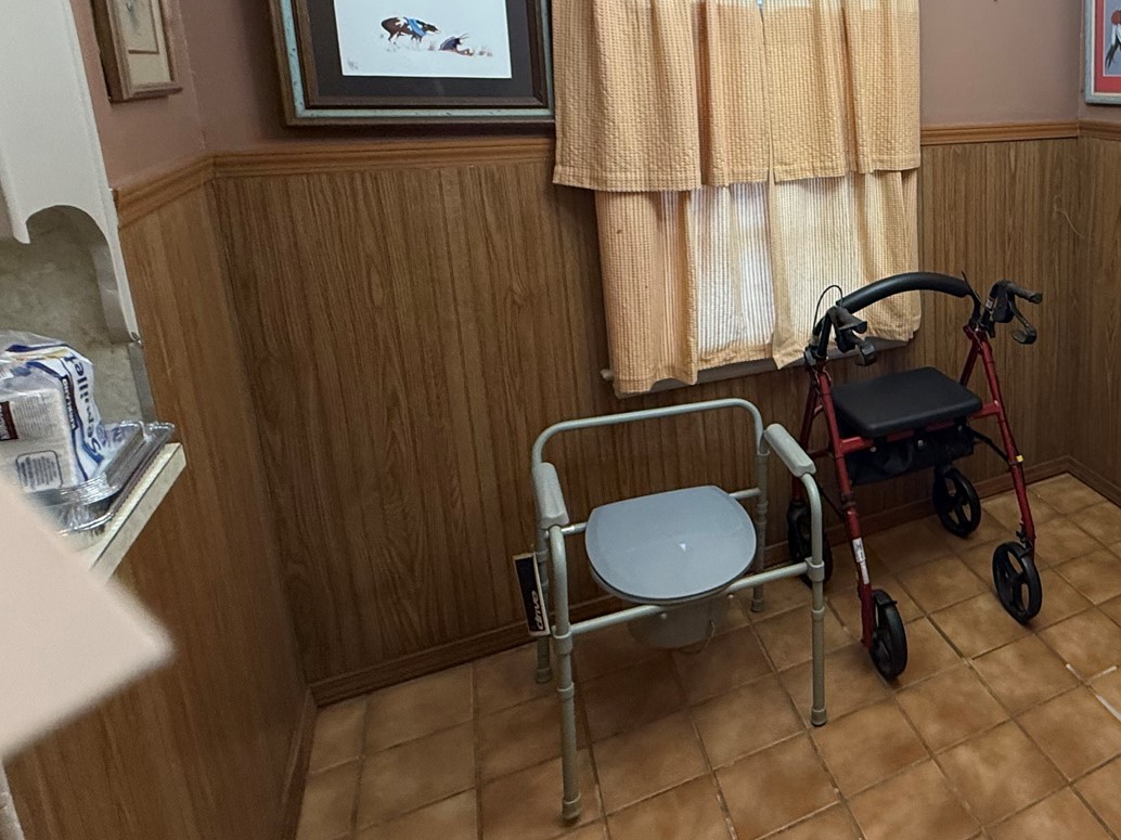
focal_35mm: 26
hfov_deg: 58.5
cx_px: 989
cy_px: 236
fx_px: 842
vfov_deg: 51.3
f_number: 2.2
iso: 320
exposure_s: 1/60
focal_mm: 2.22
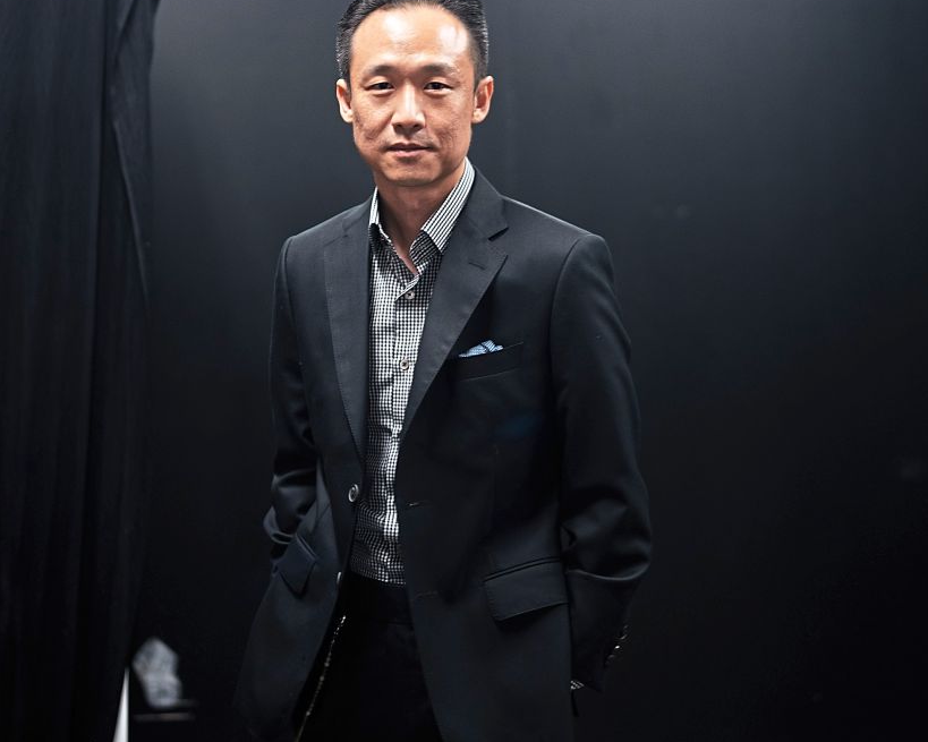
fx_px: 1950
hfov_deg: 26.8
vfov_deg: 21.3
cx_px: 466
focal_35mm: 71
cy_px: 142
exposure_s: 1/125
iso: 640
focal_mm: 50
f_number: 1.4
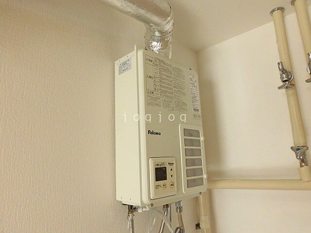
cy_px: 116
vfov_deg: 56.8
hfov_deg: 71.6
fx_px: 216
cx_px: 156
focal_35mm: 24
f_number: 3.1
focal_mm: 4.3
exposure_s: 1/60
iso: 160
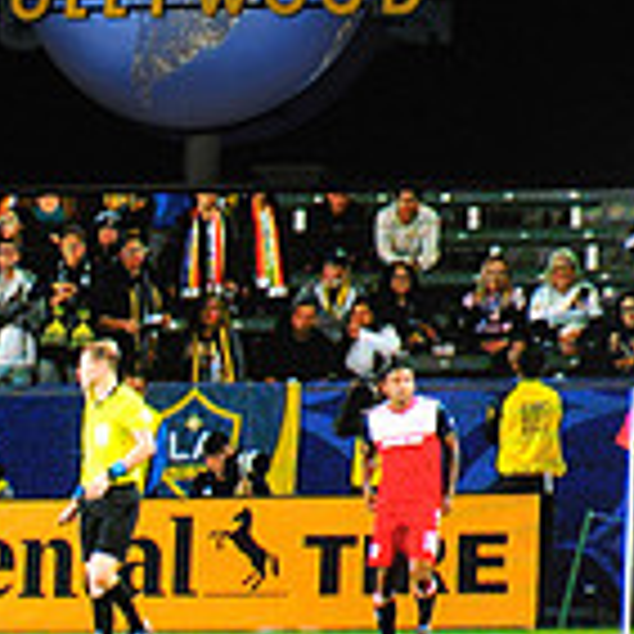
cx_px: 202
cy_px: 391
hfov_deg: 2.9
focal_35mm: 612
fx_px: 12681
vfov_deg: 2.9
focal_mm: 175
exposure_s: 1/200
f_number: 7.1
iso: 1600
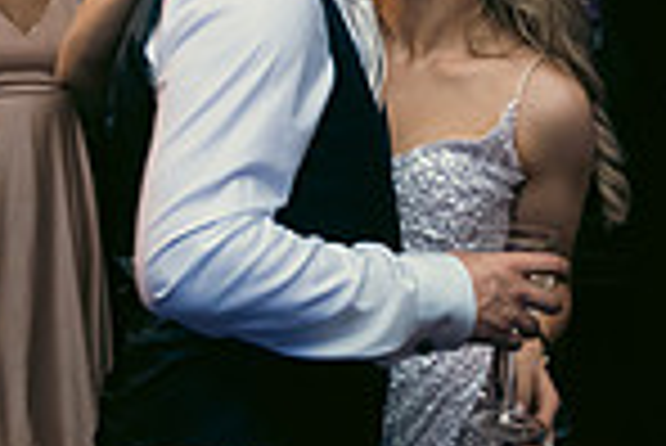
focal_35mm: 94
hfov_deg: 21.6
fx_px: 1741
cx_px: 446
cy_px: 119
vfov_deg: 14.5
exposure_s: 1/160
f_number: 3.5
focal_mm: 24
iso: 800
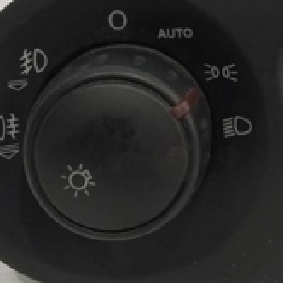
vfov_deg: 15.2
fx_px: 1008
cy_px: -85
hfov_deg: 15.6
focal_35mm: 109
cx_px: 295
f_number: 2
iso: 50
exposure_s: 1/142
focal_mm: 2.78
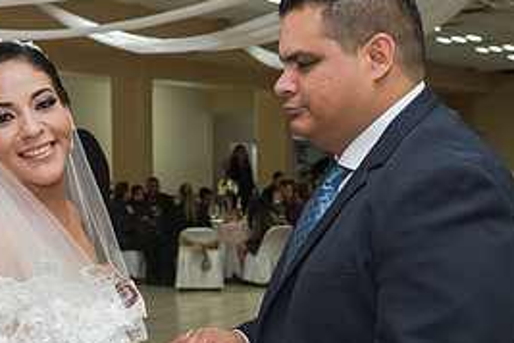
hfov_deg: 26.3
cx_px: 129
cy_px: 203
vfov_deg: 17.9
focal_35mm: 76
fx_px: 1085
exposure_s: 1/100
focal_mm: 35
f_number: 4
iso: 1600
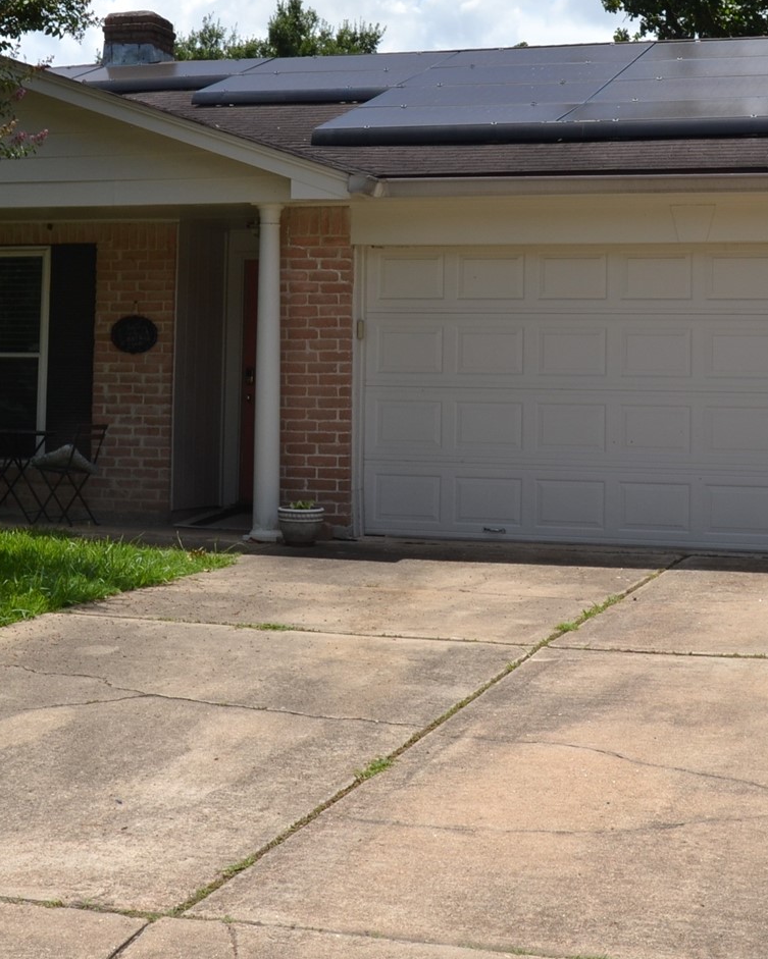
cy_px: 262
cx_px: 341
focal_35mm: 65
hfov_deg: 23.5
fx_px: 1846
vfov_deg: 28.8
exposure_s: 1/200
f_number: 9
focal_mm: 20
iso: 100
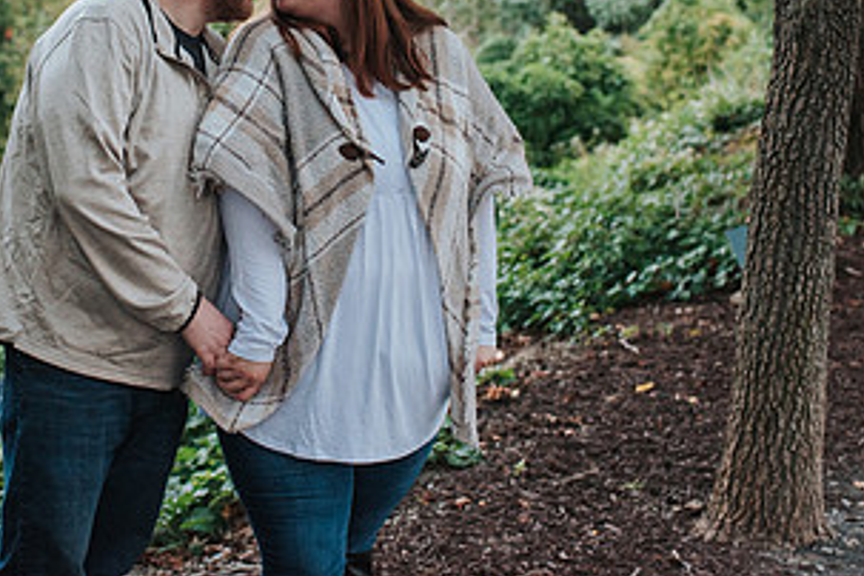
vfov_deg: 19.9
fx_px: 1608
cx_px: 234
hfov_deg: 29.7
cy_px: 53
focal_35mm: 67
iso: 1000
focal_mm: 35
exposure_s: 1/500
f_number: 3.2
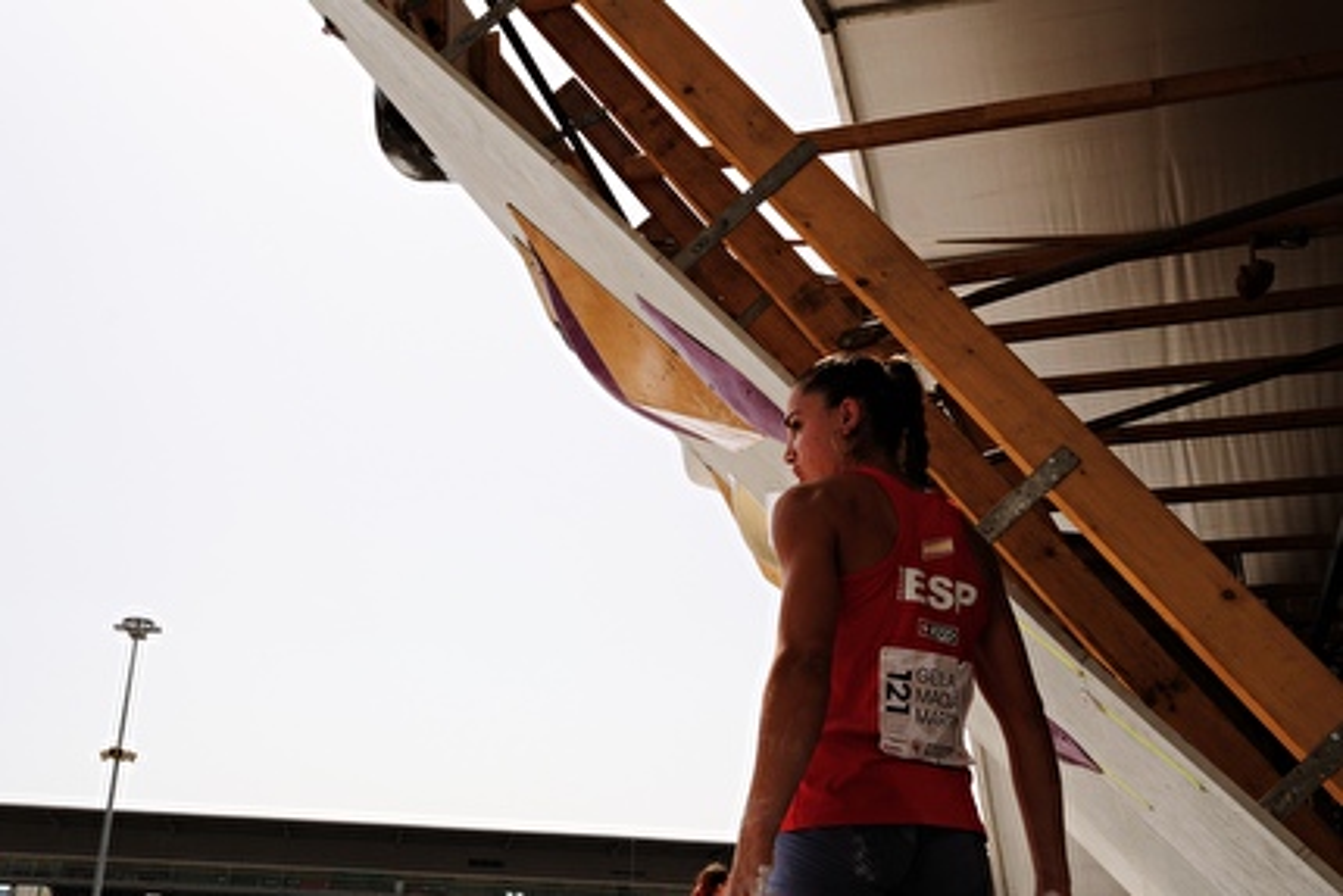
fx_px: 1530
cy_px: 448
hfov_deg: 47.4
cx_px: 672
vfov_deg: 32.7
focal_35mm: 41
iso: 1000
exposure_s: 1/1300
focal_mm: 27.5
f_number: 11
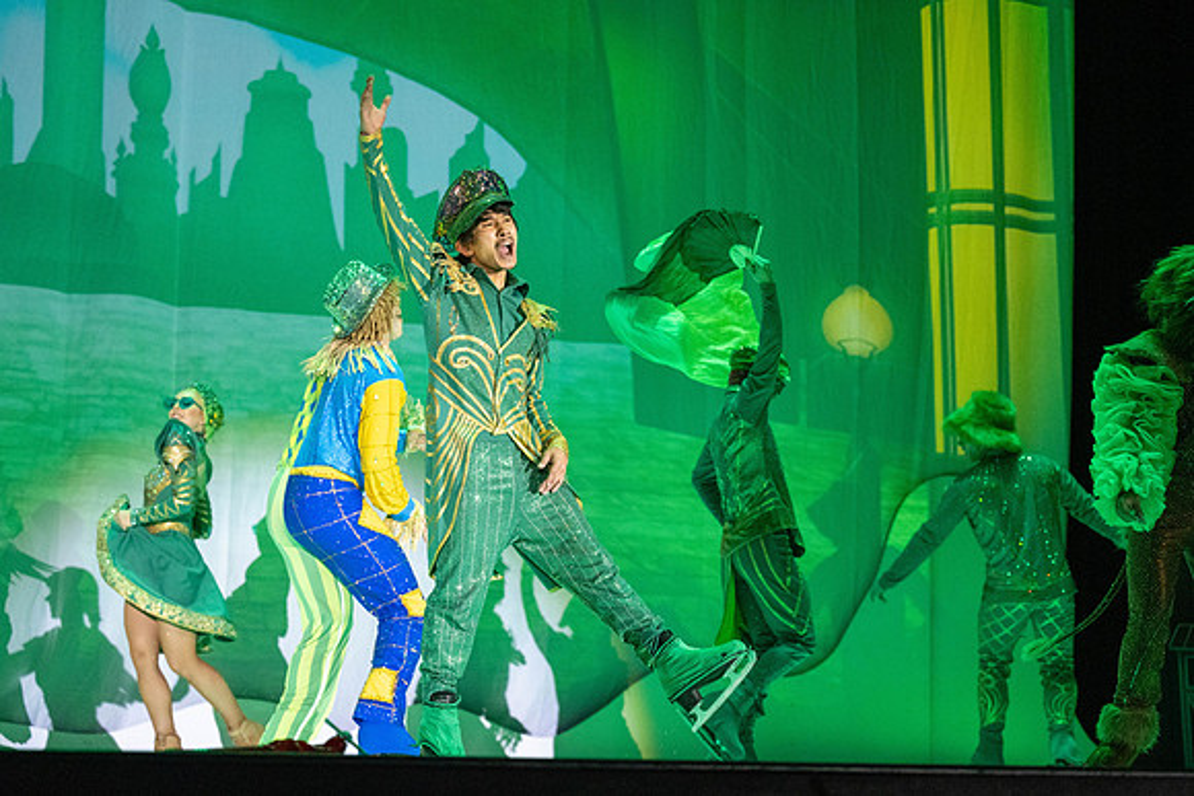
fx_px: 2543
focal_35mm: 77
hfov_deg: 26.4
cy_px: 398
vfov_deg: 17.8
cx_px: 597
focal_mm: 70
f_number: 3.2
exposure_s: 1/1000
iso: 2500
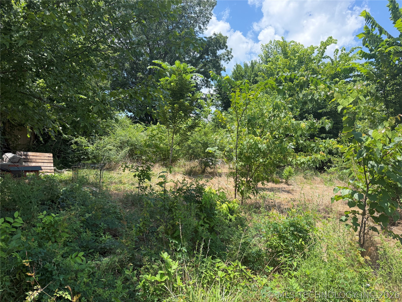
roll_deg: -1.7
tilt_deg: +0.3
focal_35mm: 24
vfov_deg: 56.8
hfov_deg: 71.6
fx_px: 279
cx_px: 201
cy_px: 151
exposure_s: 1/2445
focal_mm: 6.76
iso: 100
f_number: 1.78
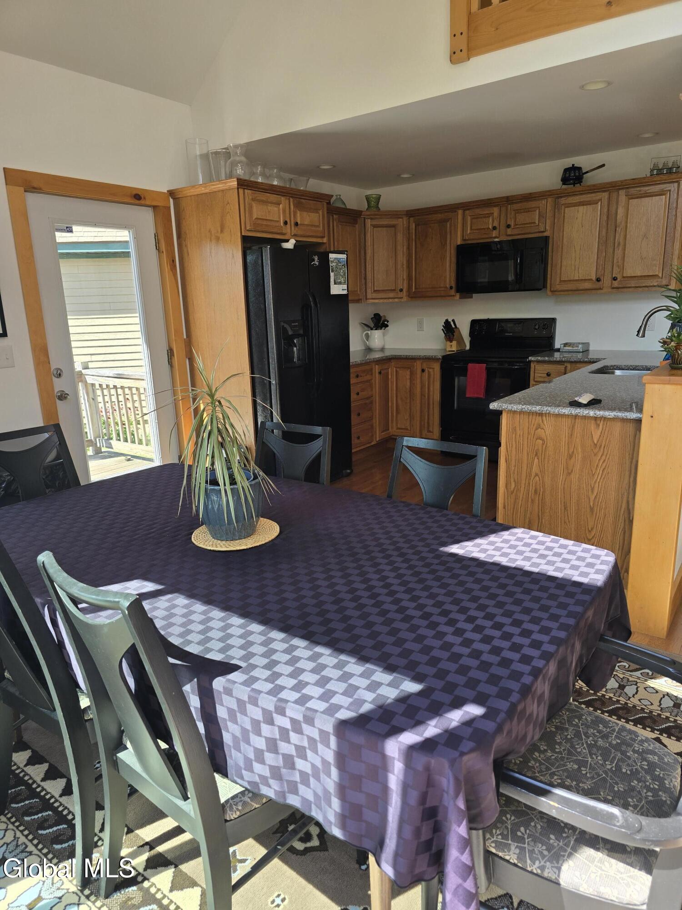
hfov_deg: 58.9
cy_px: 455
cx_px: 341
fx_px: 604
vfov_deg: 73.9
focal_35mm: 23
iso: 40
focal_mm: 6.3
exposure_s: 1/180
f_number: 1.7
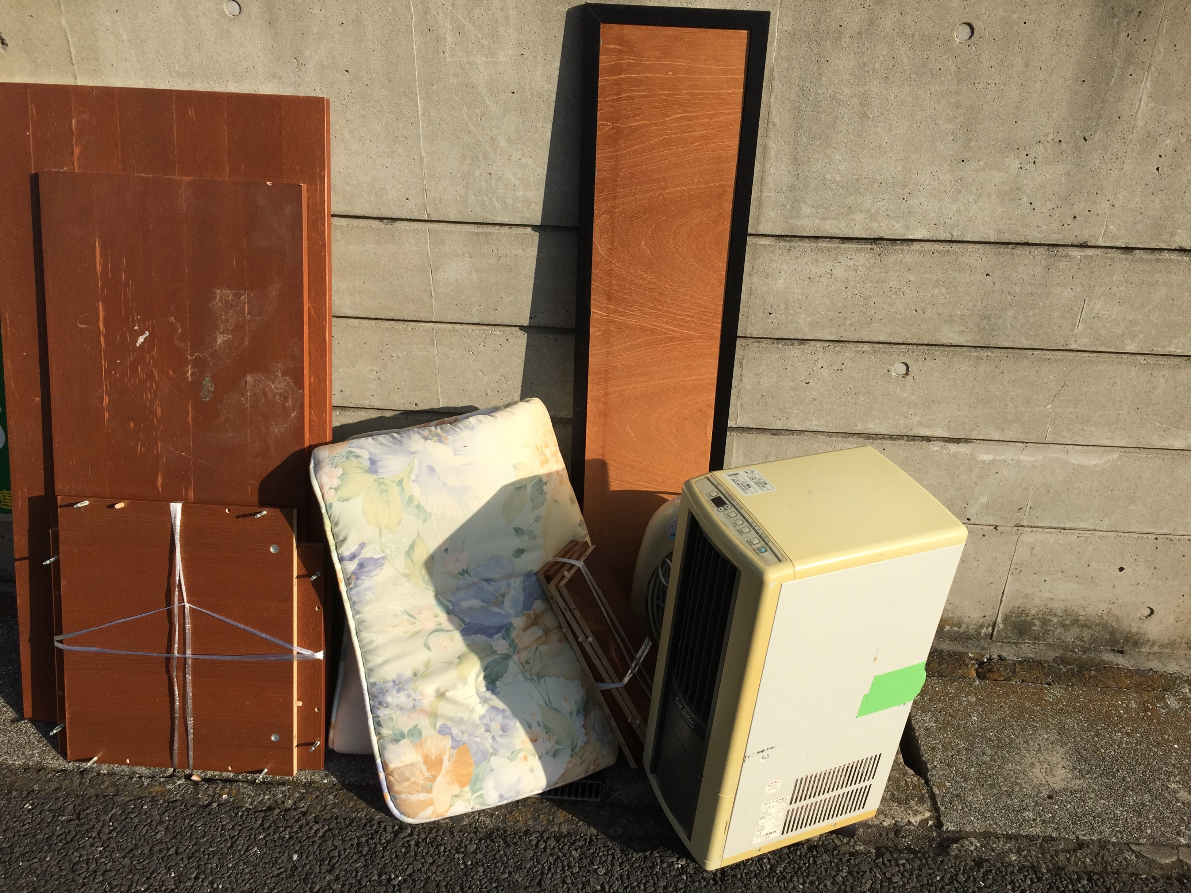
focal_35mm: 29
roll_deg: -0.7
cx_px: 596
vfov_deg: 48.2
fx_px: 998
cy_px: 446
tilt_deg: -30.5
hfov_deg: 61.7
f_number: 2.2
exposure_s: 1/2326
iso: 32
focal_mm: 4.15
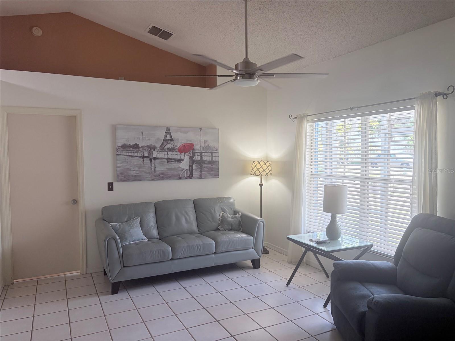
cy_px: 170
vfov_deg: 53.1
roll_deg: +1.0
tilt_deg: -2.6
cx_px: 228
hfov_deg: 67.3
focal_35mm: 26
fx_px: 342
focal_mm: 5.96
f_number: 1.6
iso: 125
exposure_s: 1/120
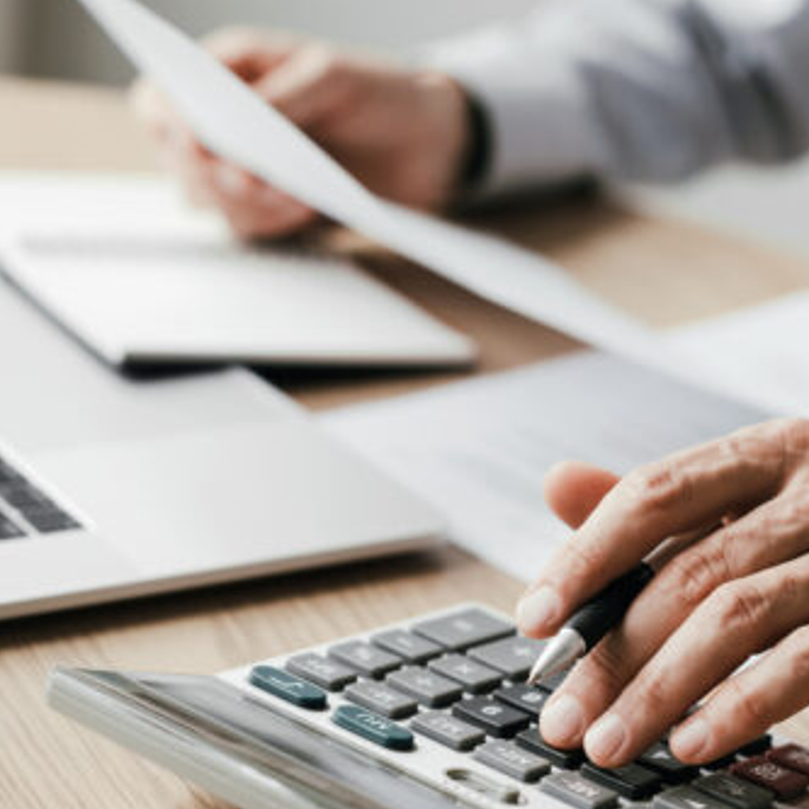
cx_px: 350
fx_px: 2591
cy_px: 463
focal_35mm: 98
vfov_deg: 17.7
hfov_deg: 17.7
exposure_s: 1/320
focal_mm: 50
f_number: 3.2
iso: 250
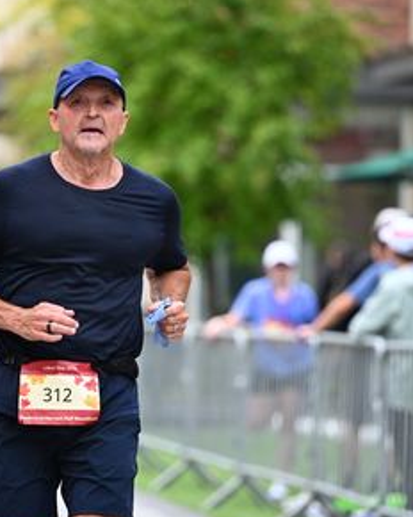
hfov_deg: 5.8
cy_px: 255
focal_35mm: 267
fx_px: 4079
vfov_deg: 7.2
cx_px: 117
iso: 640
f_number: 2.8
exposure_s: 1/2000
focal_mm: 150
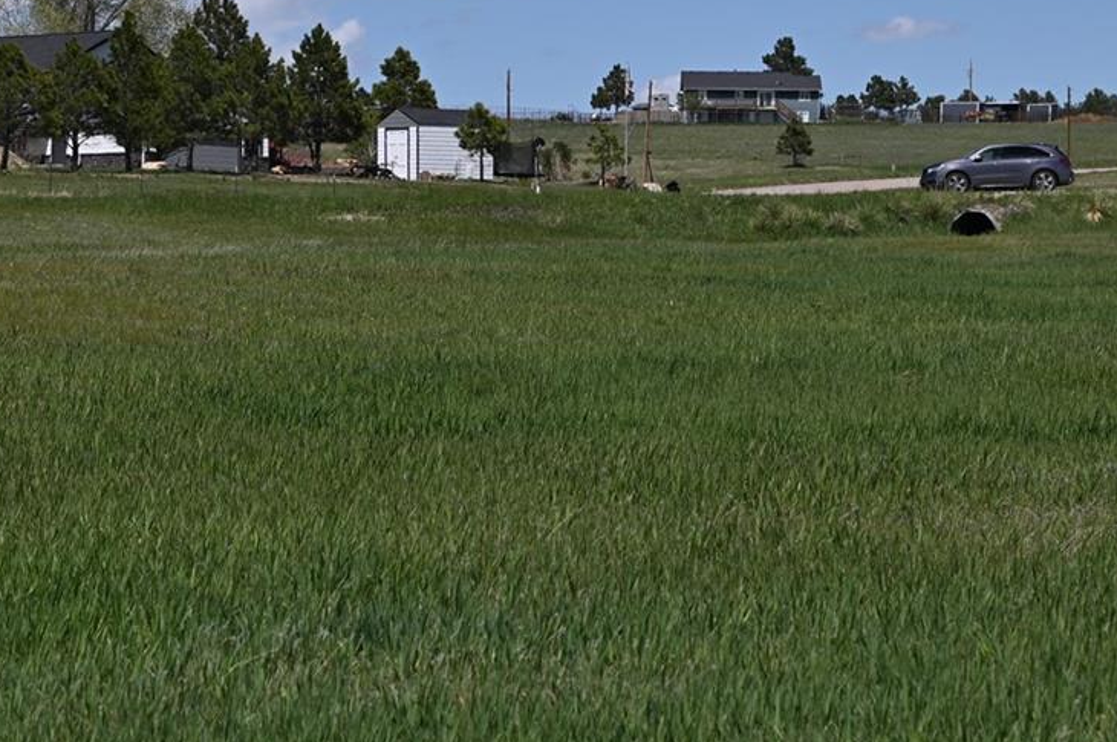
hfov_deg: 12.0
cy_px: 252
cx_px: 470
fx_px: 5300
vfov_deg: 8.0
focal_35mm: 171
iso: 100
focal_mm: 78
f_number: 7.1
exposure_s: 1/800
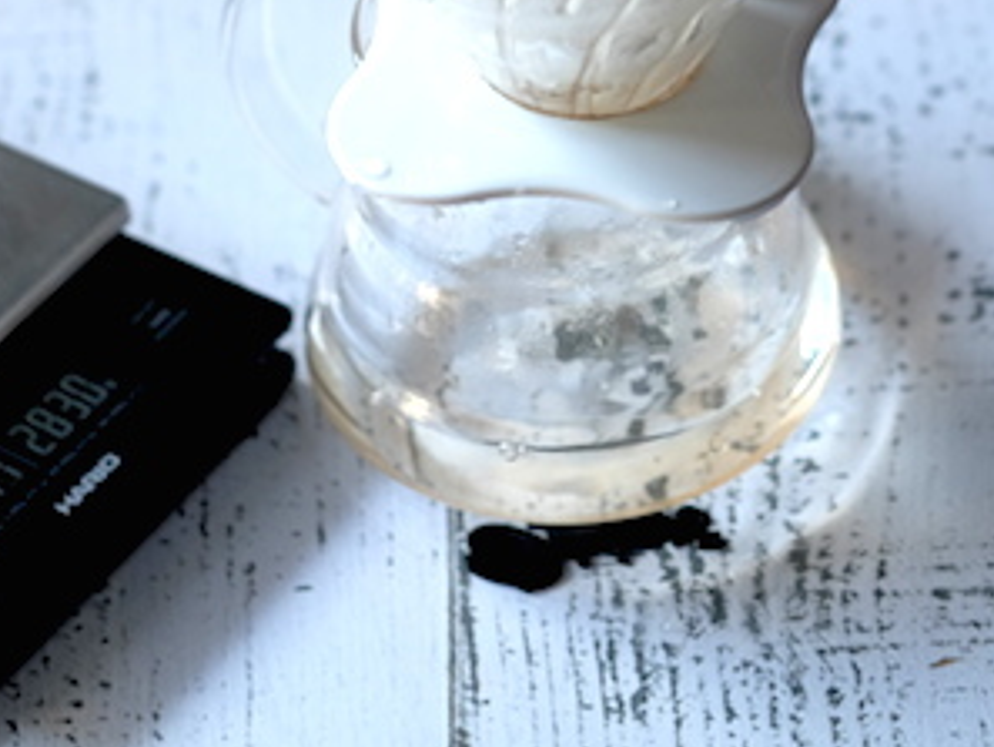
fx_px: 4682
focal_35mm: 163
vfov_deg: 9.0
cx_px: 515
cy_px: -251
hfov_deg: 12.1
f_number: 2.8
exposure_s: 1/100
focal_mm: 56
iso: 800
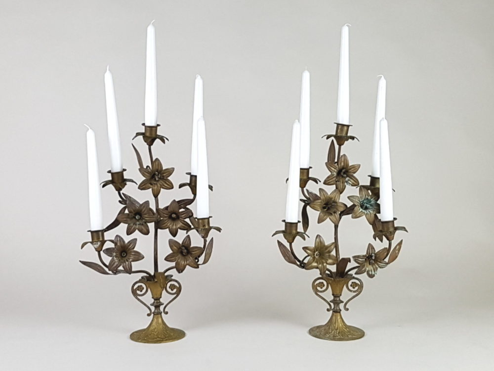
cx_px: 247
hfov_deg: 67.3
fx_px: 371
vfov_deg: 53.1
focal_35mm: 26
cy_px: 186
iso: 100
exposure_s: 1/100
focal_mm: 4.2
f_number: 1.7
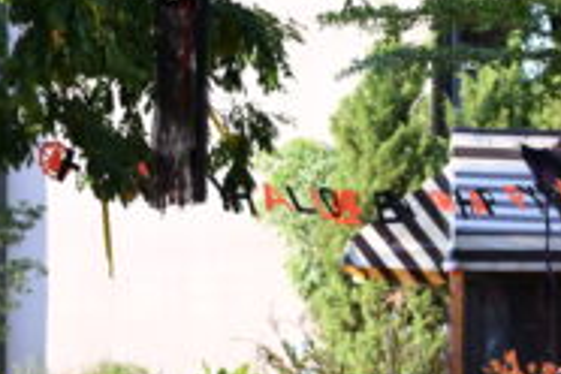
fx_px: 2057
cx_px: 582
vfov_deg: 10.3
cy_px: 427
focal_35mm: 132
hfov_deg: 15.2
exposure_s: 1/250
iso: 100
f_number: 2.8
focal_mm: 50
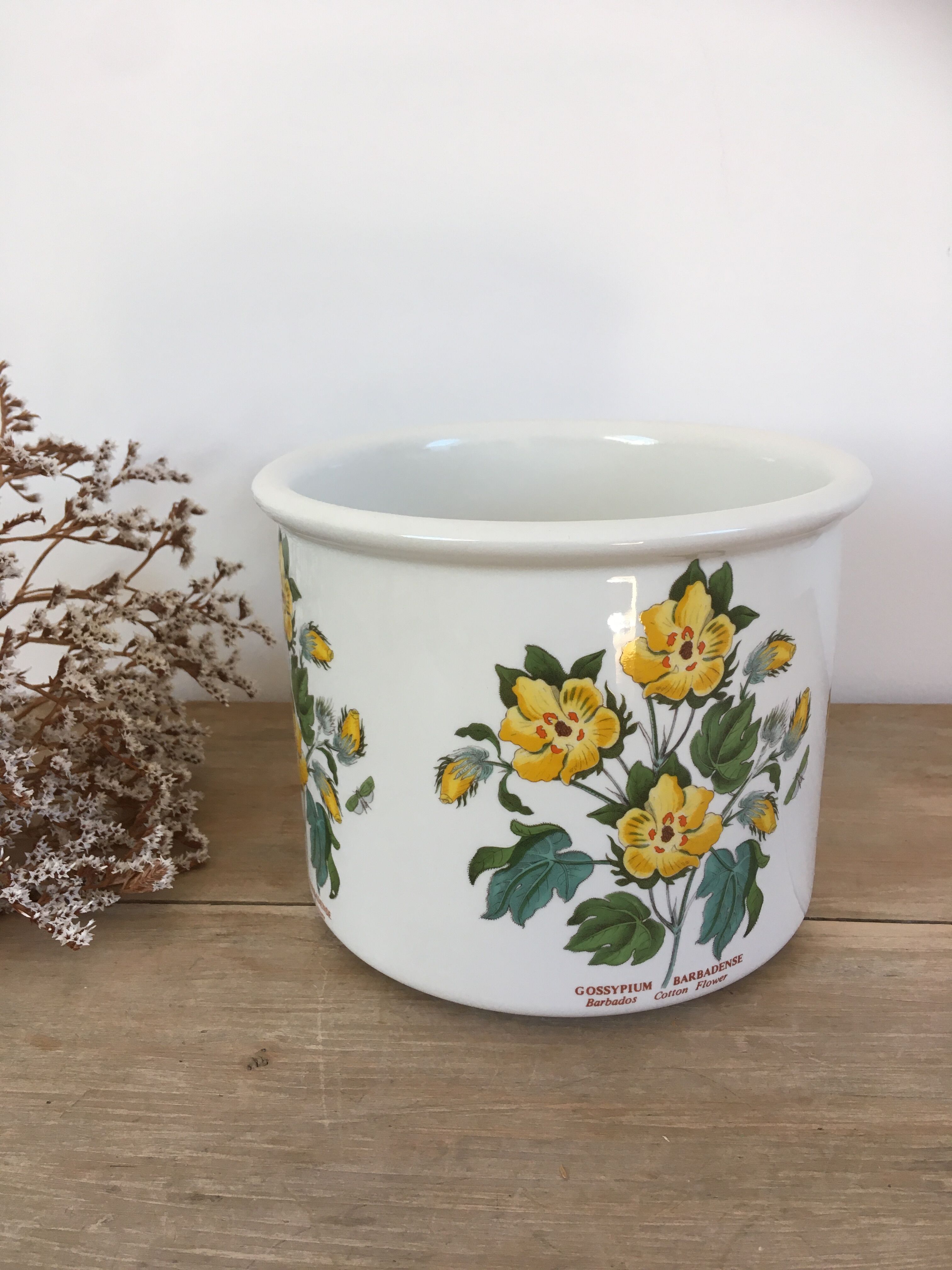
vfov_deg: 61.7
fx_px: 1063
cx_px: 476
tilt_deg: -18.7
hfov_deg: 48.2
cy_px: 635
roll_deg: +1.1
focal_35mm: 29
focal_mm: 4.15
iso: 25
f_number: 2.2
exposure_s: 1/33
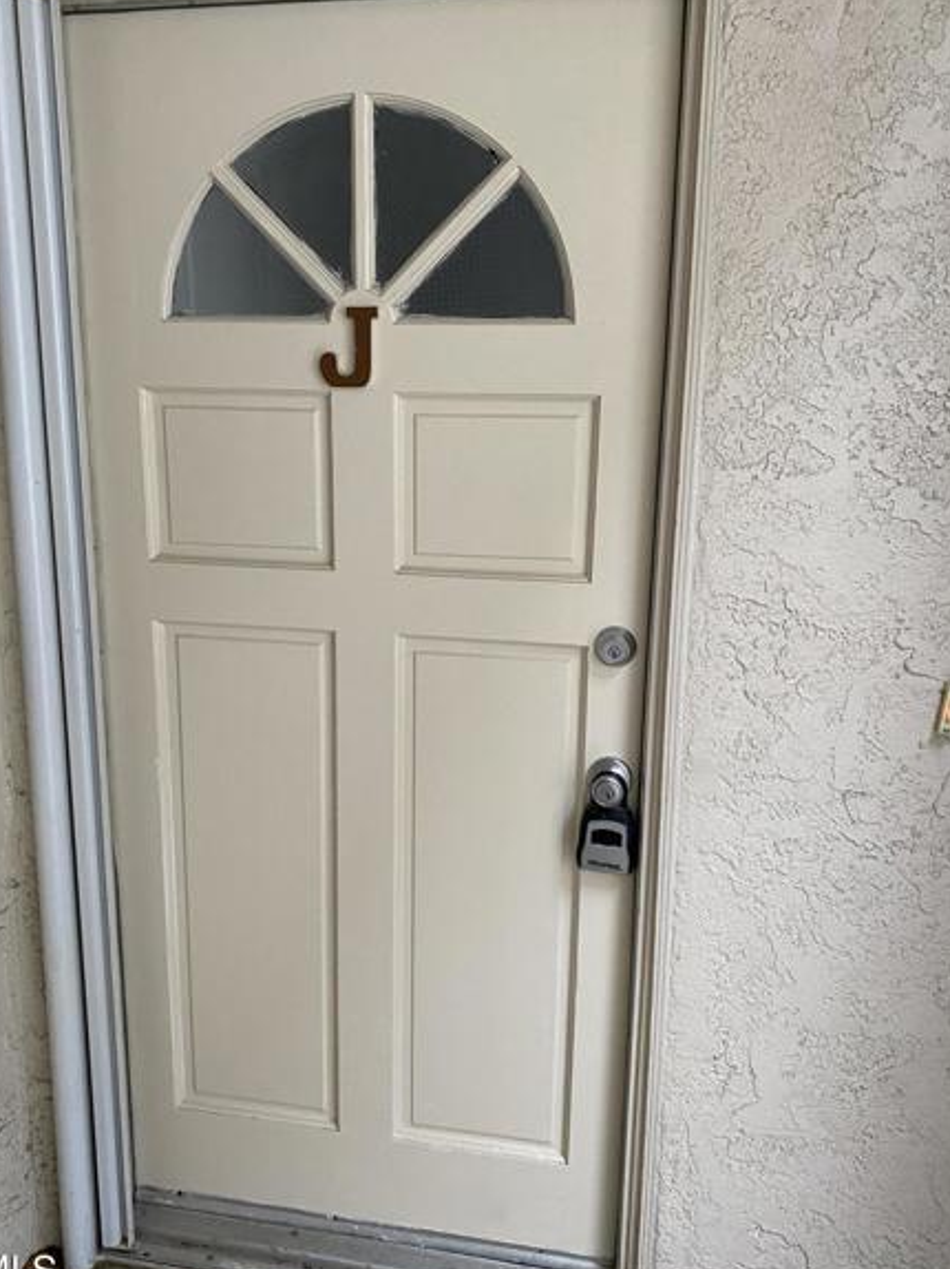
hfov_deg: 48.2
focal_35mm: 29
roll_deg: -1.7
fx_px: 1062
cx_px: 446
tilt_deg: -12.5
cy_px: 626
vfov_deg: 61.7
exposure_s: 1/60
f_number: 1.8
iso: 200
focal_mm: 4.25
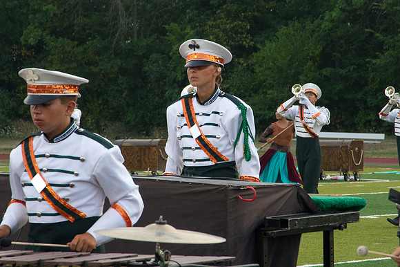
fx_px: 2394
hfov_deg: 9.5
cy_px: 112
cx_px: 205
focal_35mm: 216
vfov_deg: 6.4
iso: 2500
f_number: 9
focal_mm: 120
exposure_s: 1/320
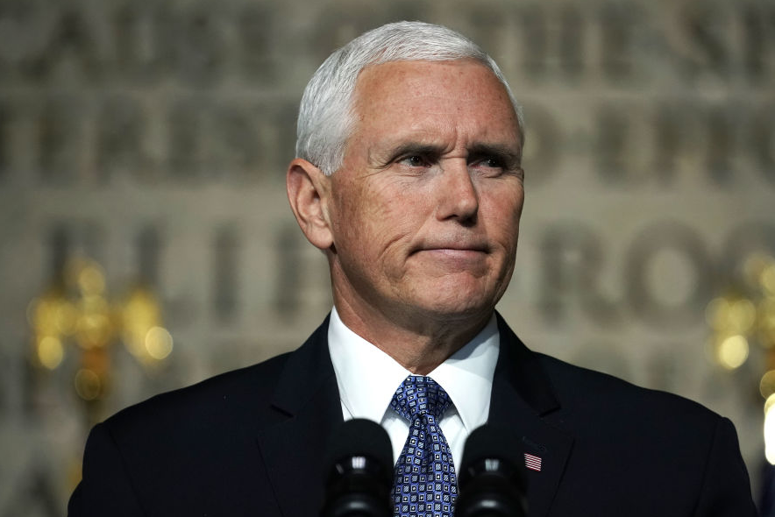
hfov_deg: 5.0
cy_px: 287
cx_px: 412
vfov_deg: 3.3
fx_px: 8850
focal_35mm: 411
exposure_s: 1/640
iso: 3200
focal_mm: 355
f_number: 5.6
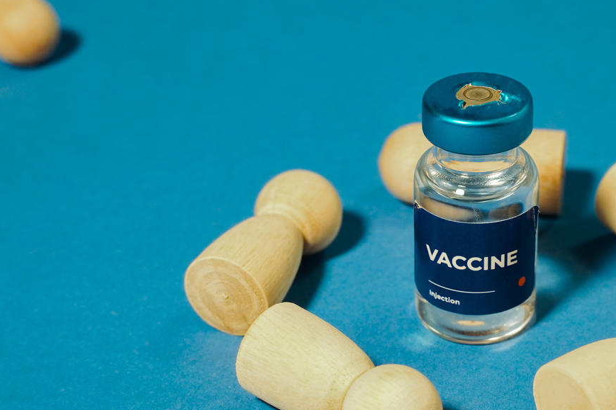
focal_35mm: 89
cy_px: 261
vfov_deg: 15.4
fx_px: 1520
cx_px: 485
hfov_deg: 22.6
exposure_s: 1/45
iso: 250
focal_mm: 35
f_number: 5.6
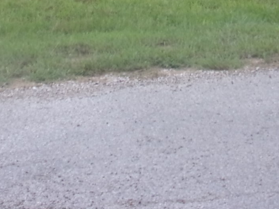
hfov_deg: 14.6
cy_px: -96
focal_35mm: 135
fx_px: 1088
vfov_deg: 10.6
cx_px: 139
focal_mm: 8.3
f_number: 4.1
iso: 121
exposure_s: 1/34
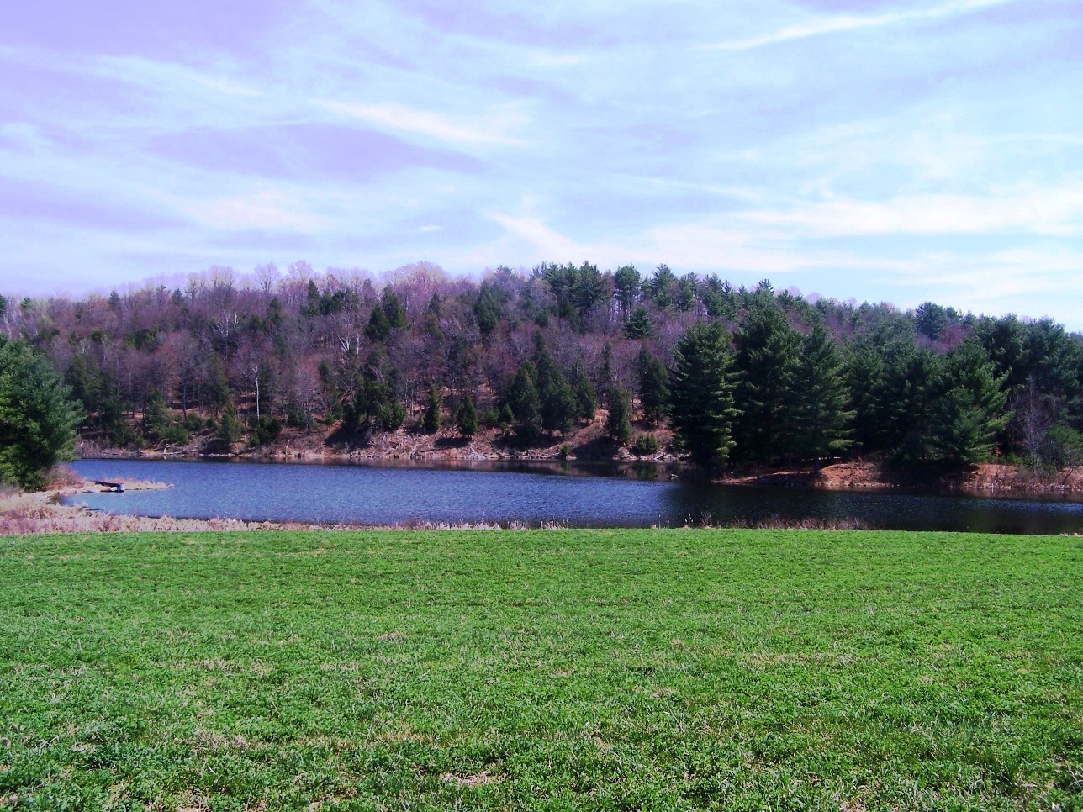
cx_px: 542
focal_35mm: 38
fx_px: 1189
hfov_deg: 49.0
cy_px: 406
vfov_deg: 37.7
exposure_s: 1/750
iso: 80
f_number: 4
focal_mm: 6.3
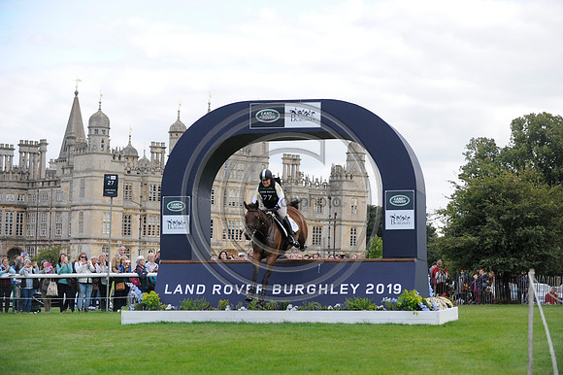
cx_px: 282
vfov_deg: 13.9
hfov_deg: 20.8
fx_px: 1532
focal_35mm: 98
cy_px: 188
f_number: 4
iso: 1600
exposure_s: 1/3200
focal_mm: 98
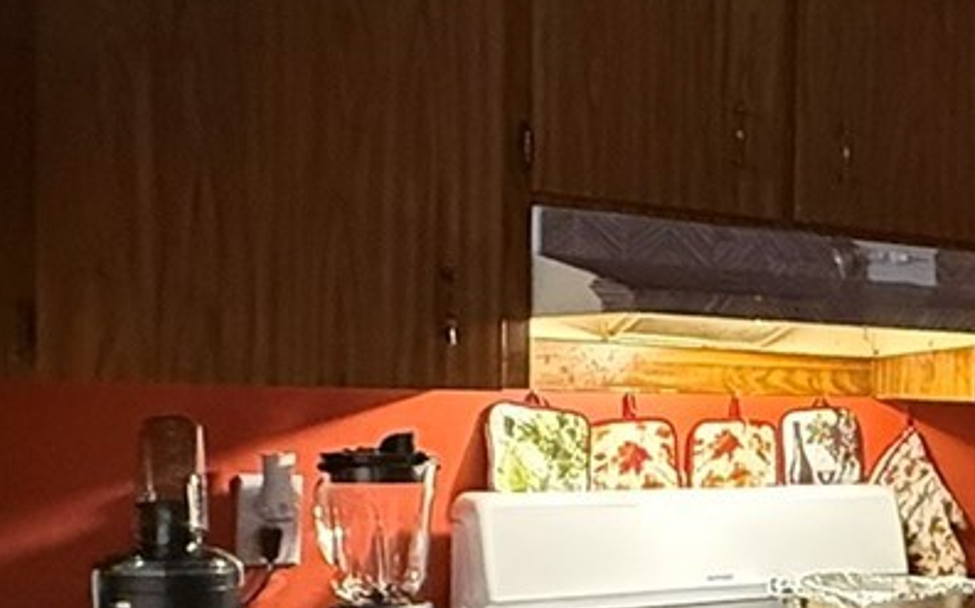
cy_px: 465
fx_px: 1593
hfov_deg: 29.3
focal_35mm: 60
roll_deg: -1.2
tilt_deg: -1.7
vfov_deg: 21.4
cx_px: 1174
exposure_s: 1/40
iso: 1250
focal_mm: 2.22
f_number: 2.2
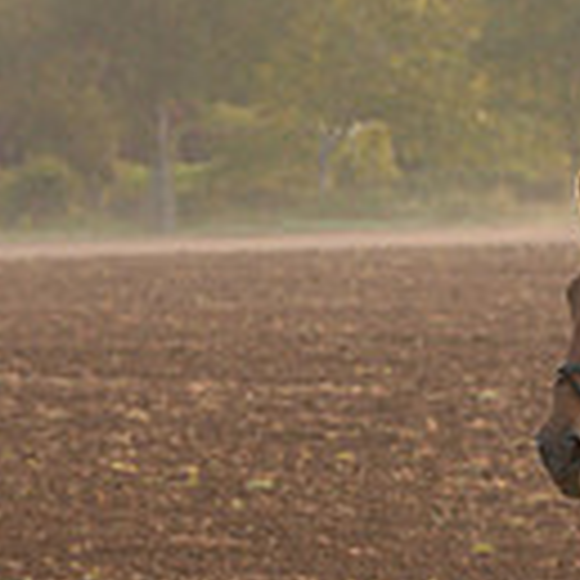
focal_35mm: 650
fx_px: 12322
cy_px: 463
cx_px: 1191
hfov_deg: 2.7
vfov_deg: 2.7
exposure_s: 1/640
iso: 2500
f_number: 6.3
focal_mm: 170
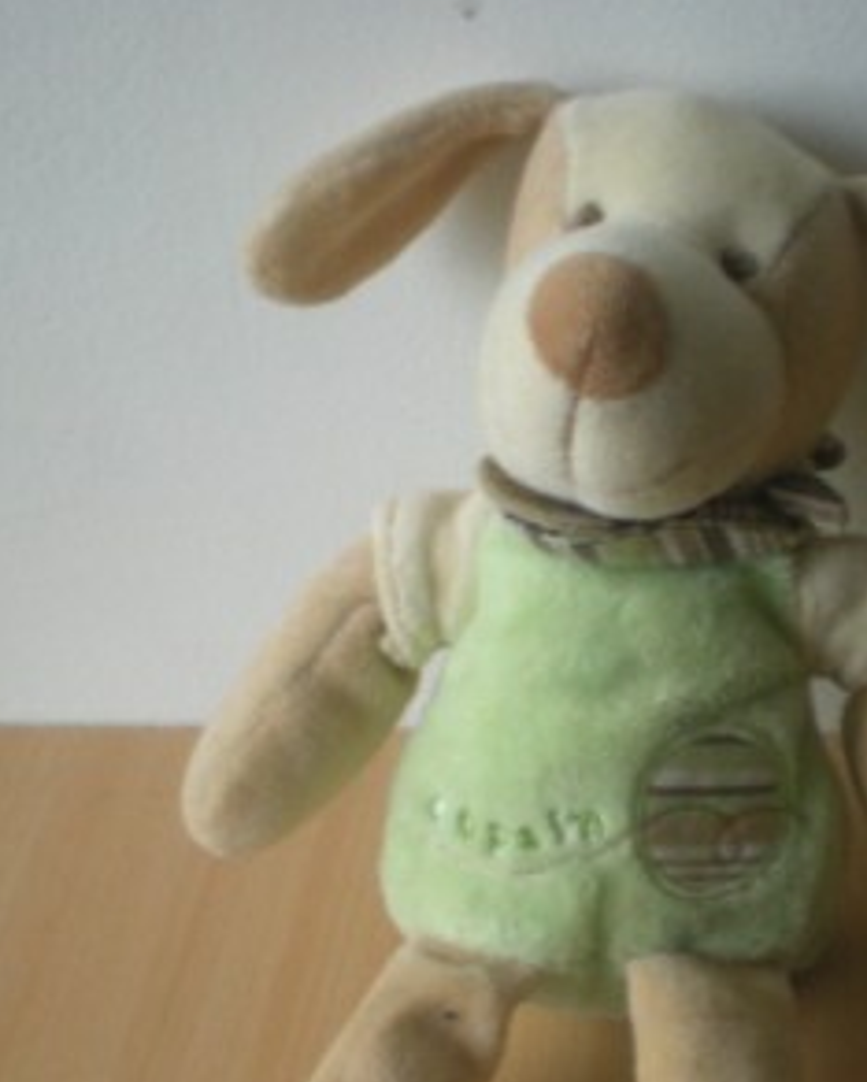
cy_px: 800
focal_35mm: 66
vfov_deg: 28.3
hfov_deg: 23.1
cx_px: 589
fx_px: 2115
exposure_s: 1/7.9
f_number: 3.1
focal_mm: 6.3
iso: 206
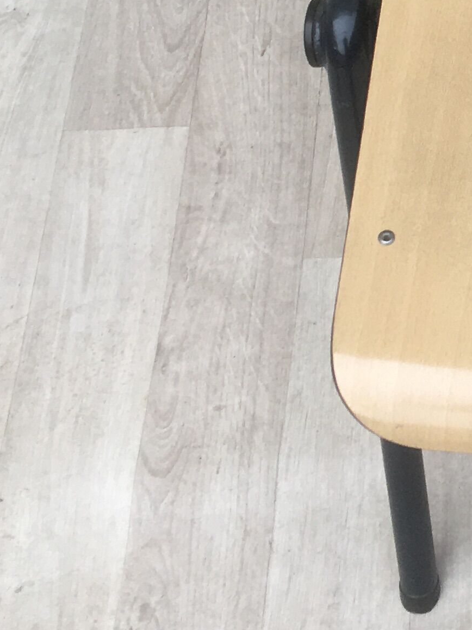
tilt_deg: -54.2
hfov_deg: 13.8
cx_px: 698
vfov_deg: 18.8
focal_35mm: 101
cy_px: -49
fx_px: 1837
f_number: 2.2
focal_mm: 4.15
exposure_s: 1/248
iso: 25
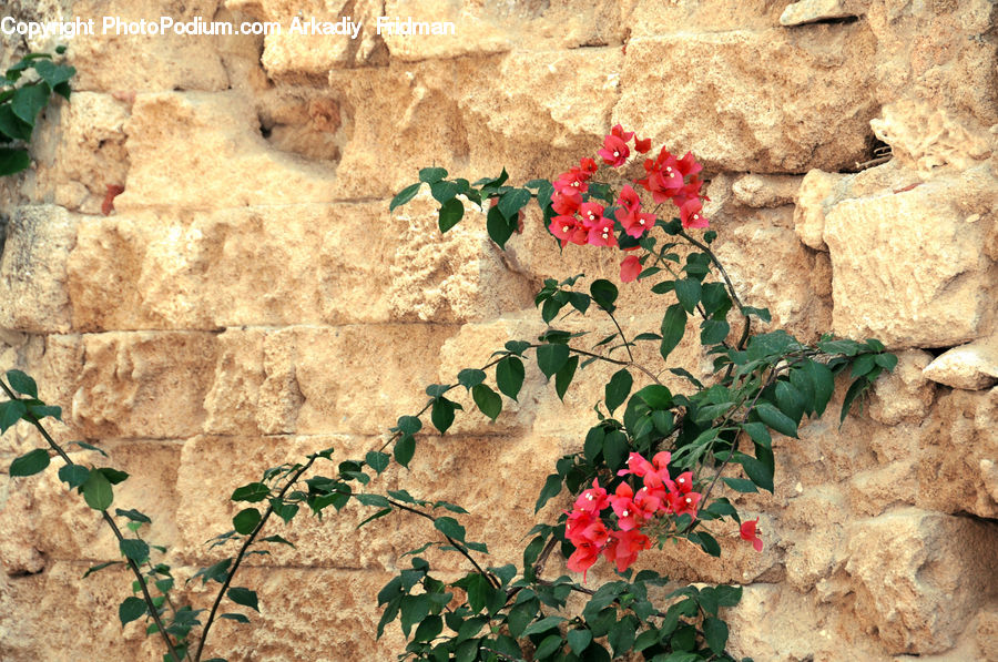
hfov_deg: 12.3
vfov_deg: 8.1
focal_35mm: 168
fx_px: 4650
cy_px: 331
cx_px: 499
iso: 200
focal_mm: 112
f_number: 7.1
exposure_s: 1/100
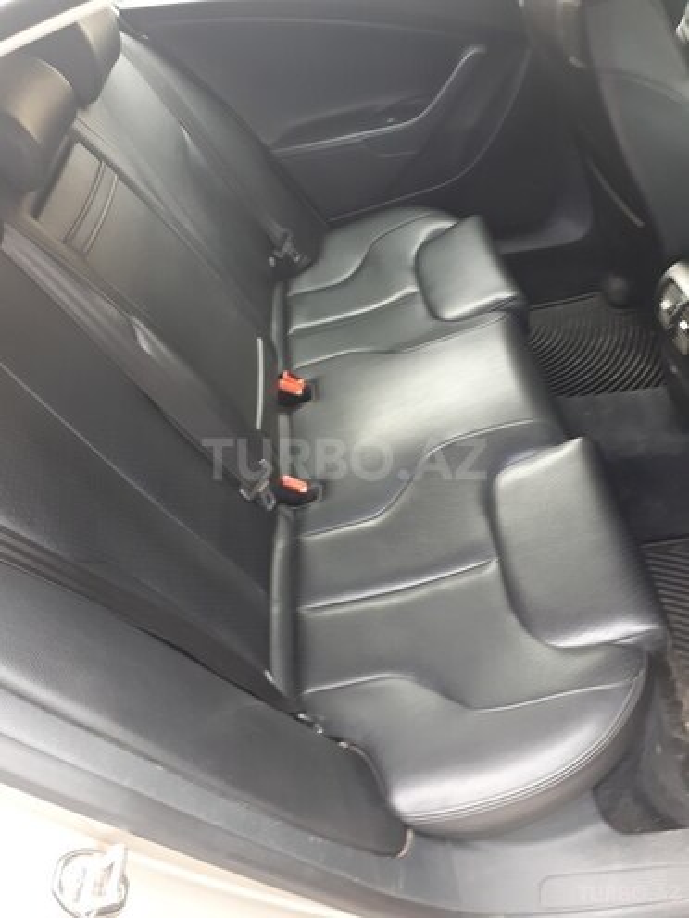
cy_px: 459
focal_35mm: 27
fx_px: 717
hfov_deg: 51.4
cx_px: 344
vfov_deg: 65.3
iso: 100
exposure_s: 1/33
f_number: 1.9
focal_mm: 3.6
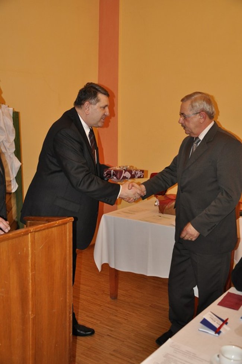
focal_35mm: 39
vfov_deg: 49.6
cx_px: 121
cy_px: 182
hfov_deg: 34.1
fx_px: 394
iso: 800
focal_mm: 26
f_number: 4
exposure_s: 1/60
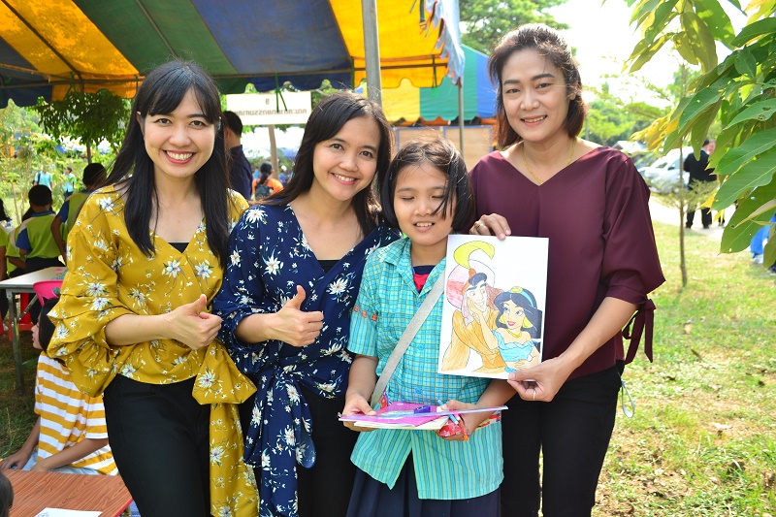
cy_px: 258
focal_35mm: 33
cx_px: 388
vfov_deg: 40.0
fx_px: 711
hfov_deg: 57.2
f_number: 5
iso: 100
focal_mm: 22
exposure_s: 1/100
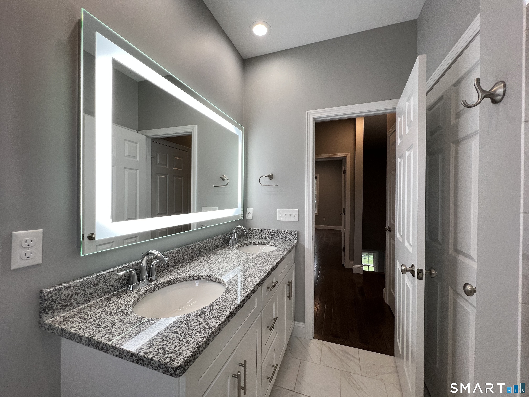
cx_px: 264
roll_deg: -0.3
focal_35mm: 13
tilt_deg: -1.0
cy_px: 198
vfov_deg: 89.9
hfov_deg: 106.2
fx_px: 199
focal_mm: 1.57
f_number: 1.8
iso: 80
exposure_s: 1/120
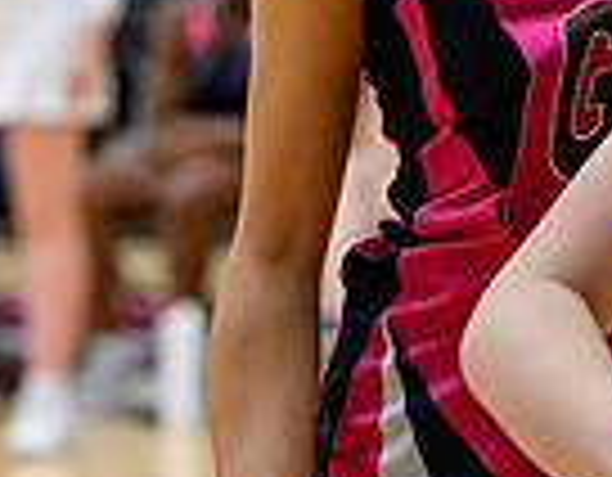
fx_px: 9307
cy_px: 102
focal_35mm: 519
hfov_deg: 3.8
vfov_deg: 2.9
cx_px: 894
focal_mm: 105
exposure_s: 1/1000
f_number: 3.5
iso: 6400
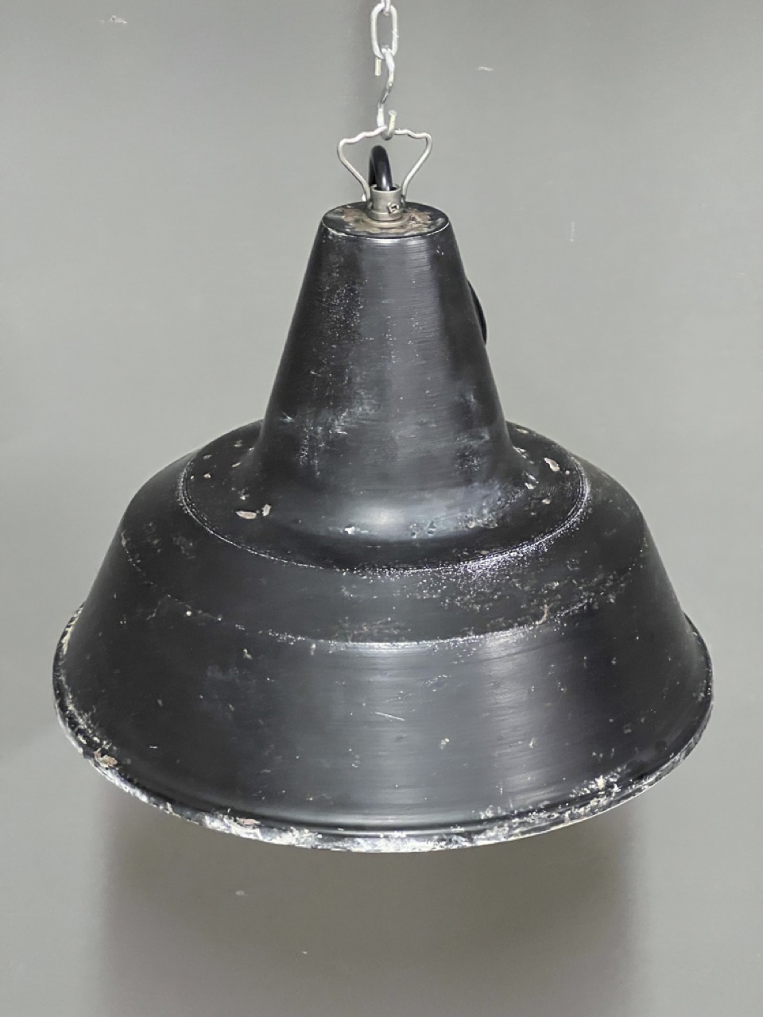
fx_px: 2263
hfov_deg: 19.1
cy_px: 508
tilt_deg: -26.1
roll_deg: +1.1
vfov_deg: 25.3
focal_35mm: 77
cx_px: 382
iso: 1250
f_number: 2.8
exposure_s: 1/25
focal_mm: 9
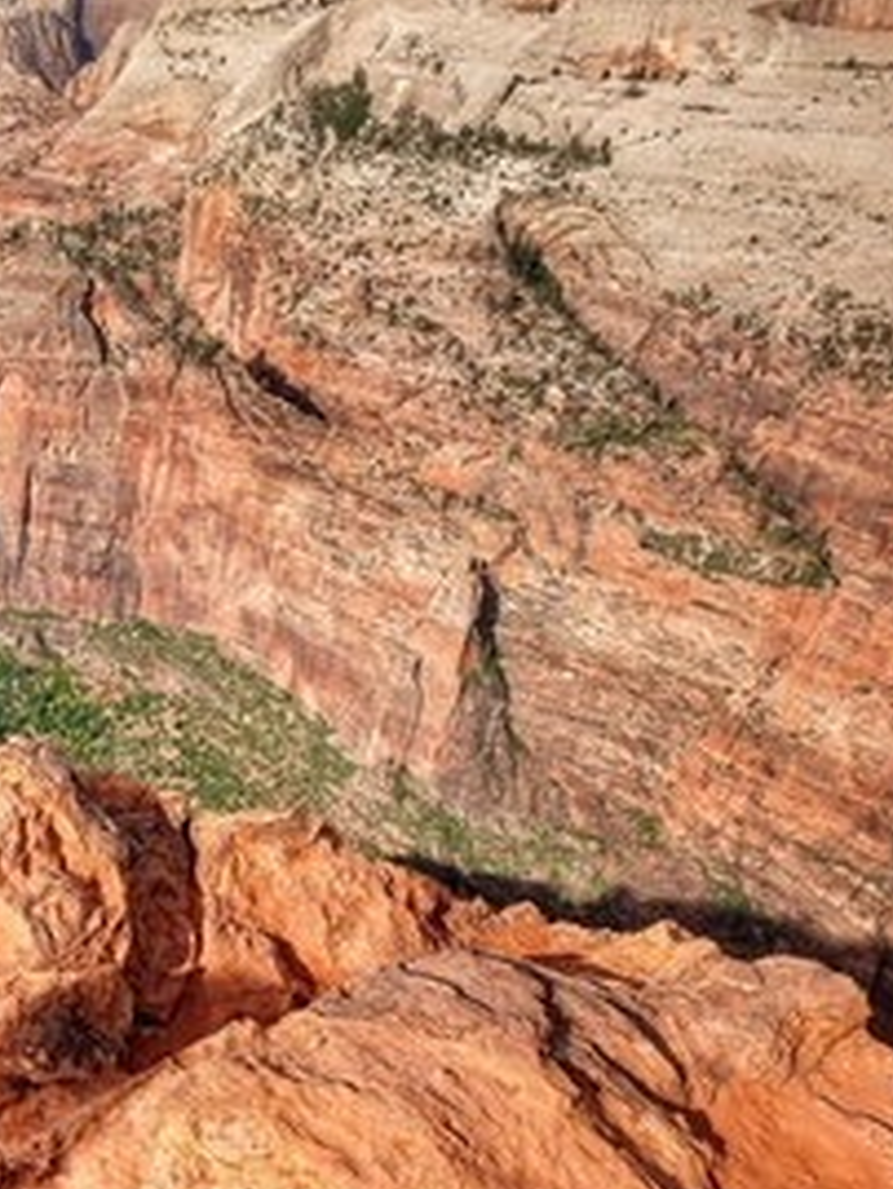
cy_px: 457
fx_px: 1237
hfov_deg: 30.8
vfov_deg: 50.9
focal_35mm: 36
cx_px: -279
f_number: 16
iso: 160
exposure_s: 1/100
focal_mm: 12
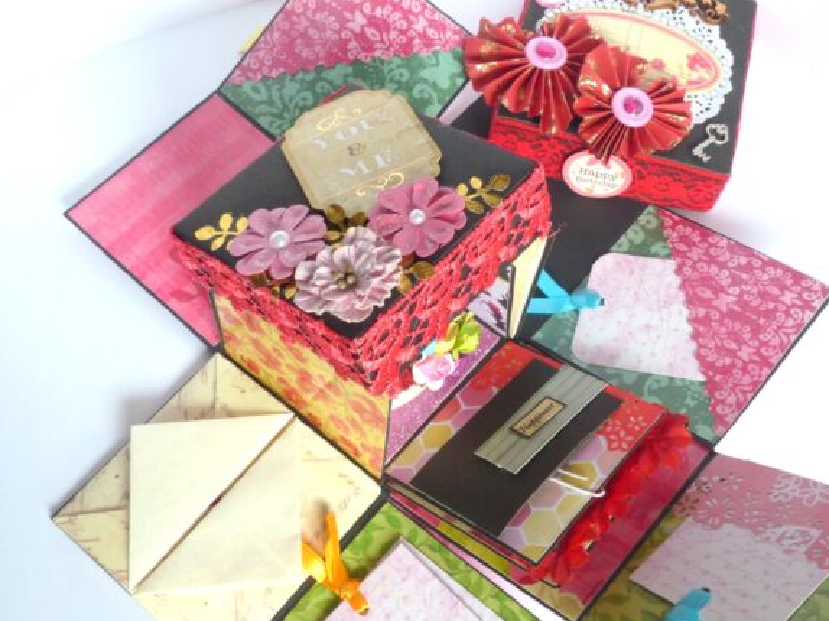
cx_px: 423
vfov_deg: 31.5
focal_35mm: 46
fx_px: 1101
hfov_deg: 41.3
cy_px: 315
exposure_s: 1/60
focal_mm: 7.8
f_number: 6.3
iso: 200
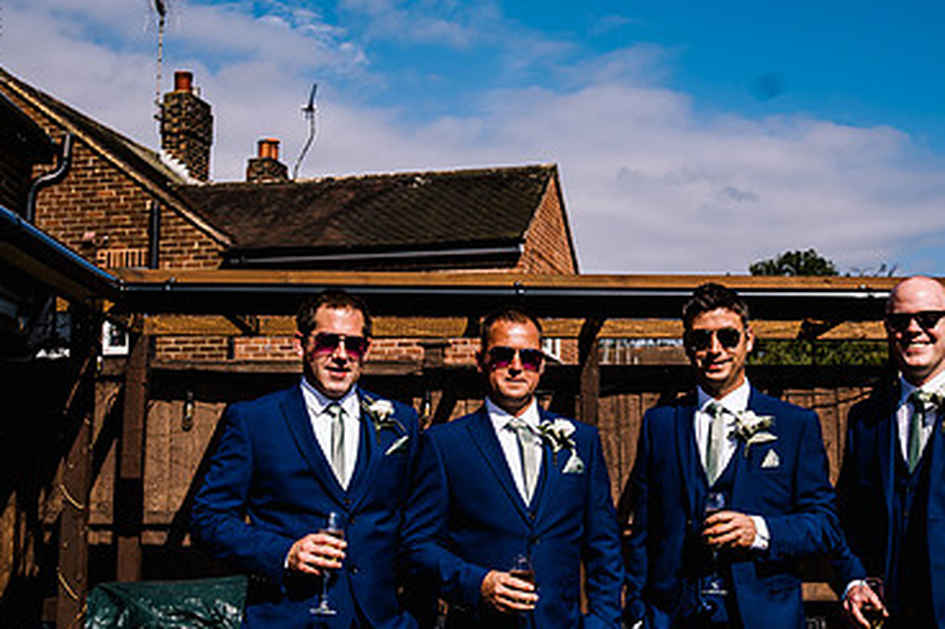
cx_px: 606
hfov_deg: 35.4
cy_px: 314
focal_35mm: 56
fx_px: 1469
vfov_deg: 24.2
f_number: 5.6
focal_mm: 35
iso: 50
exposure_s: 1/800
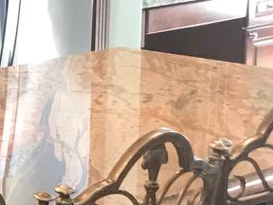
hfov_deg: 9.4
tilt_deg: -8.8
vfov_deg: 7.6
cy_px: 49
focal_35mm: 196
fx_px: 1546
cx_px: -270
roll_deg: +0.4
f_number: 1.8
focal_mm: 3.99
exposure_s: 1/15
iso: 40
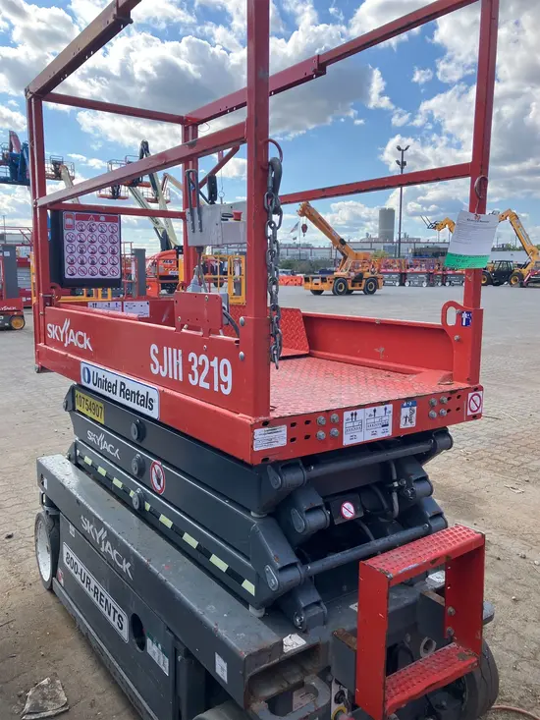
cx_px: 270
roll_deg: -0.6
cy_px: 360
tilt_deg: -6.6
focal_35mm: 28
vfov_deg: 63.4
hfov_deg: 49.8
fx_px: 582
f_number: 1.8
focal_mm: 3.99
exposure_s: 1/823
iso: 32
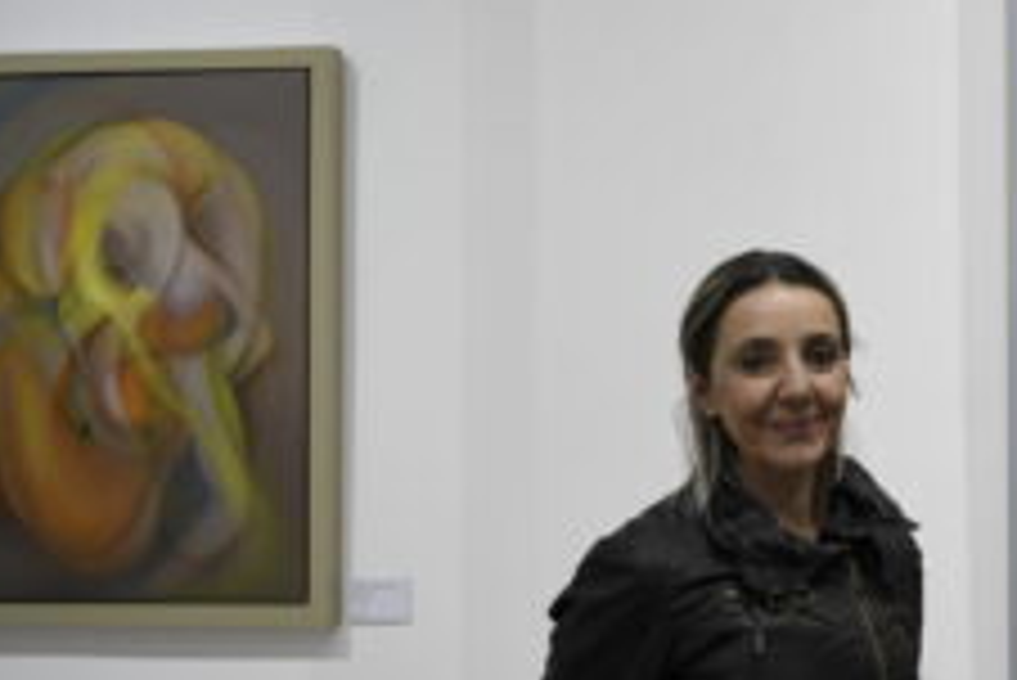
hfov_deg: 21.9
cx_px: 1264
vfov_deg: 16.1
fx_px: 2403
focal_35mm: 85
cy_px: 374
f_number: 2.8
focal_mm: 32
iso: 1600
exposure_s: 1/1000
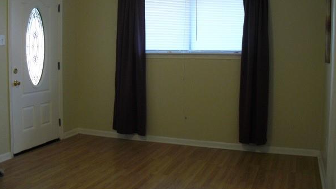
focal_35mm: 42
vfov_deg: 28.2
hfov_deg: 48.4
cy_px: 71
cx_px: 168
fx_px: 374
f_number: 3.1
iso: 400
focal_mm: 6.3
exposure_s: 1/125
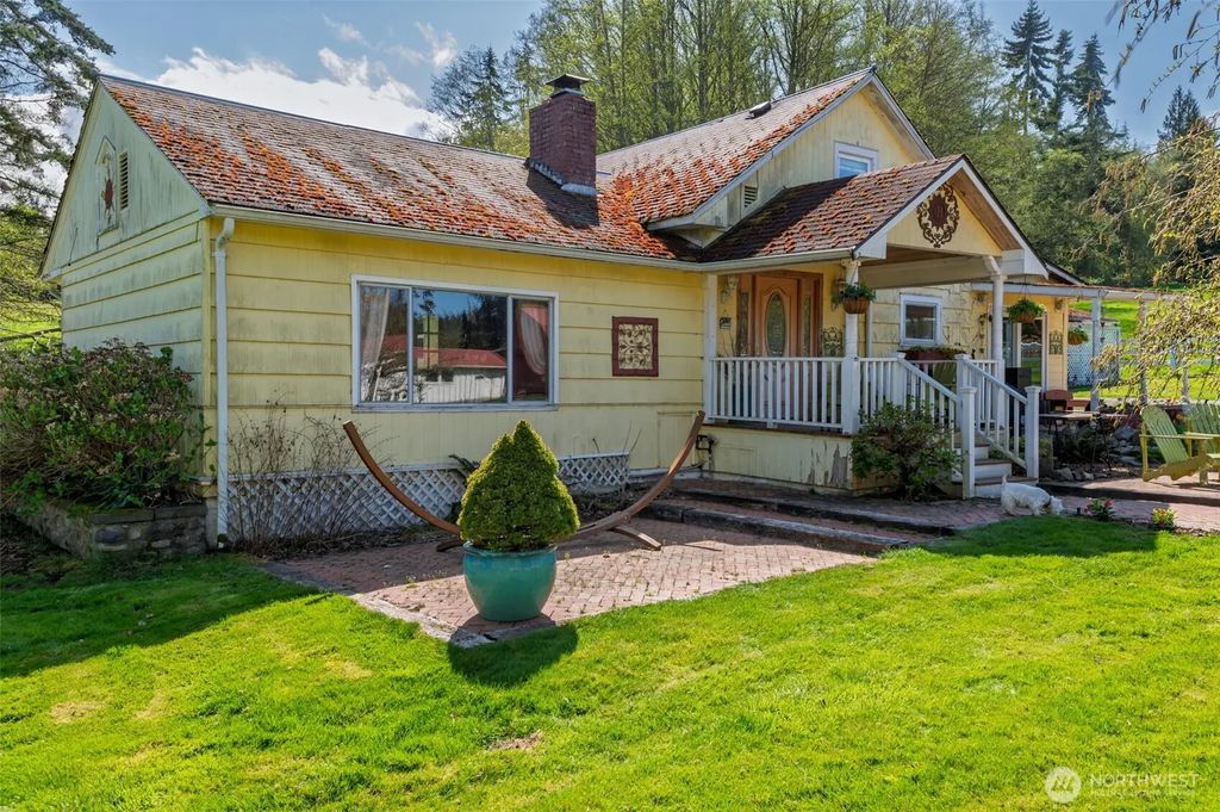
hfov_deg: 87.0
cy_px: 406
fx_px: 643
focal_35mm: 19
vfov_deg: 64.5
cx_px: 610
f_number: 10
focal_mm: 19
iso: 100
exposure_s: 1/60
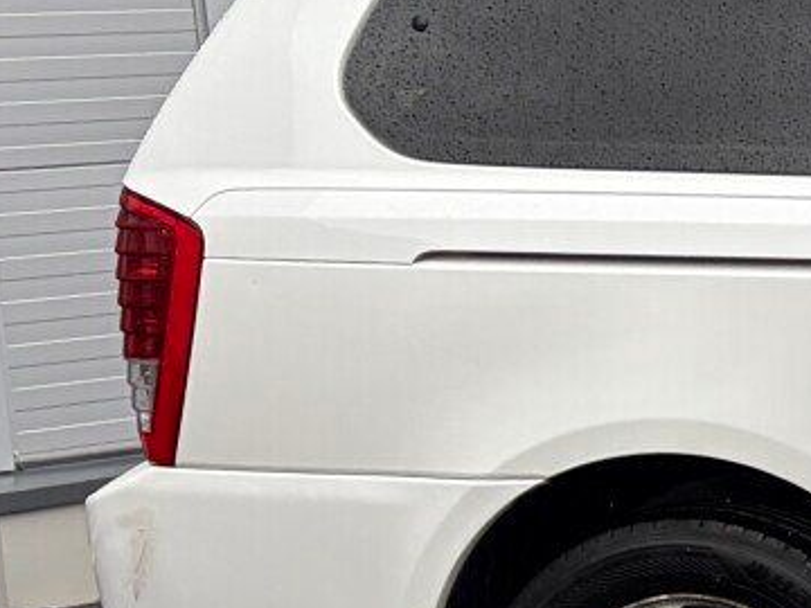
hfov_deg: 12.1
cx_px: 1739
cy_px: 479
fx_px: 3303
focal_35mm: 141
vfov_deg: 10.5
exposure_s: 1/576
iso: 50
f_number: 1.6
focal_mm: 5.96
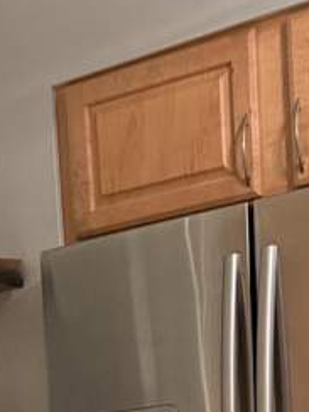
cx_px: -160
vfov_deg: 16.1
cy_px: 716
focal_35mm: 105
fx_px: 1250
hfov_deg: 13.3
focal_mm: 6.76
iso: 320
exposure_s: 1/60
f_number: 1.78
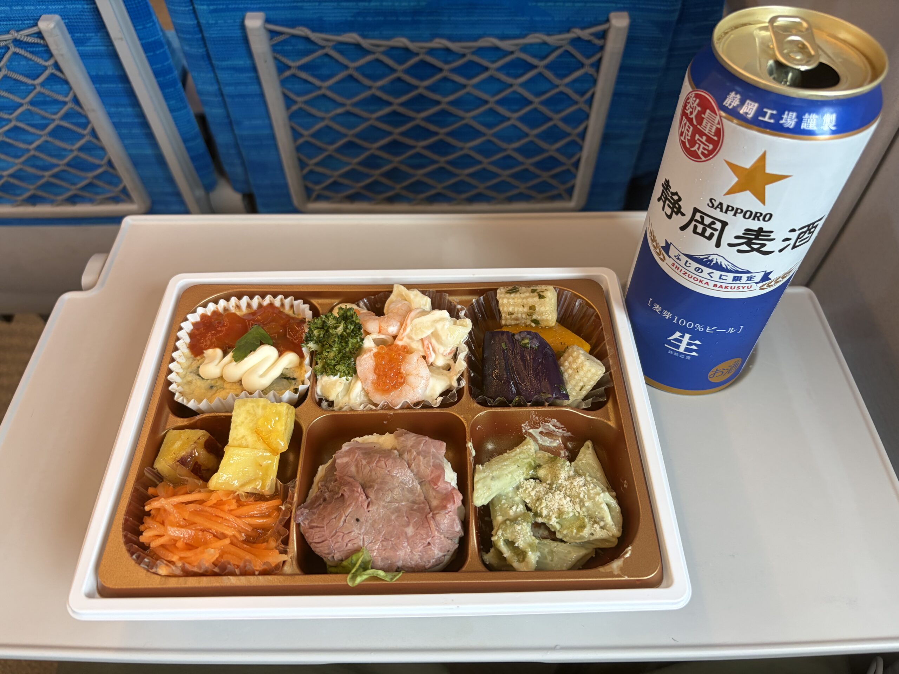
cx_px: 450
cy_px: 337
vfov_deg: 53.1
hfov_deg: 67.3
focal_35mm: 26
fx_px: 675
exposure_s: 1/122
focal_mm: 5.96
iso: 80
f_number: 1.6
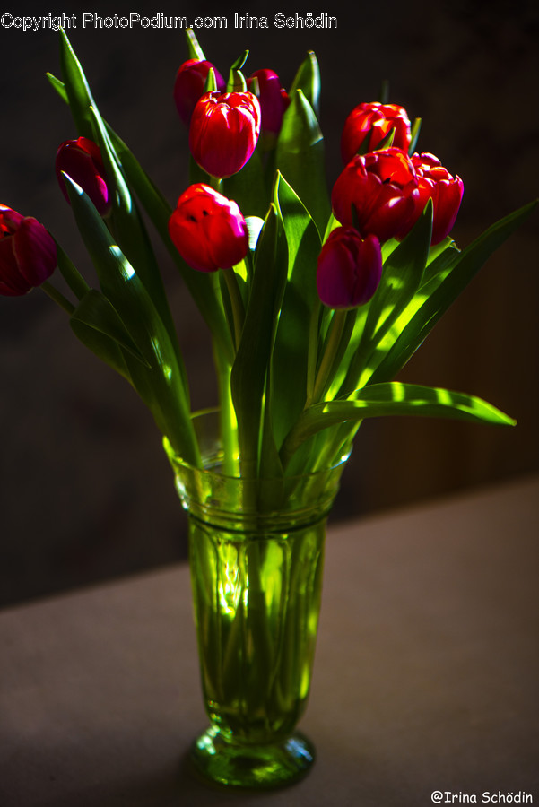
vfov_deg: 19.4
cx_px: 270
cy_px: 404
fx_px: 2355
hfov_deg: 13.1
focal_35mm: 105
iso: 100
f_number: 3
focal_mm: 105
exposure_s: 1/640
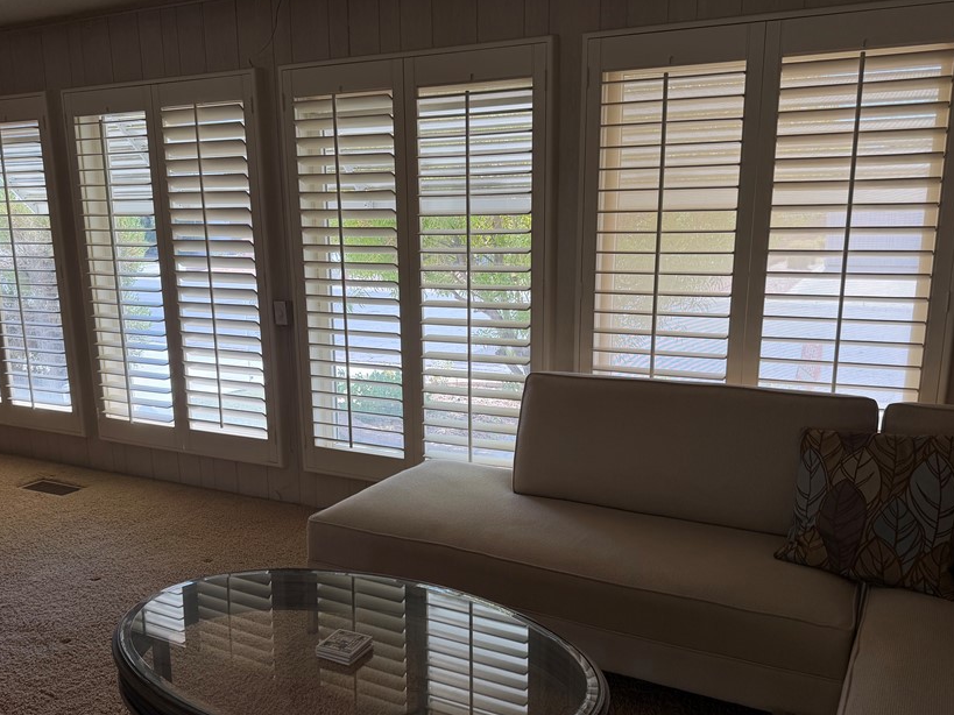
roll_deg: +0.6
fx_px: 827
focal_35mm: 30
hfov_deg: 60.0
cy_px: 398
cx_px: 466
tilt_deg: -12.5
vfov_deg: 46.7
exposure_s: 1/287
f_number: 1.78
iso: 64
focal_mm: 6.76
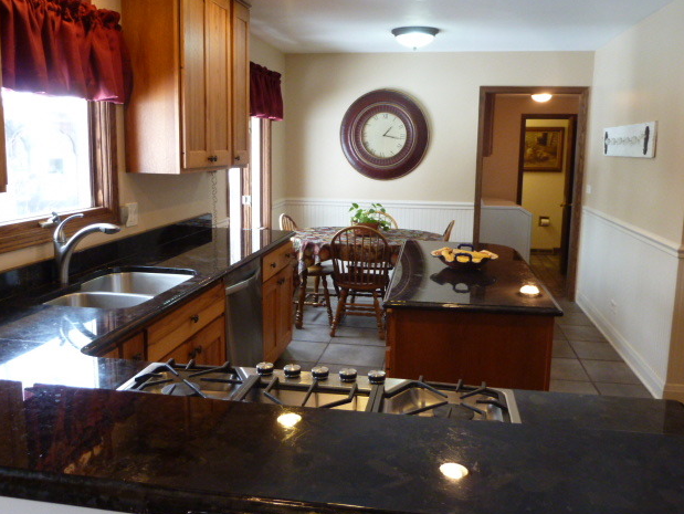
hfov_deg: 58.3
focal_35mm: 31
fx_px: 613
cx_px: 332
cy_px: 253
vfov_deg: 45.5
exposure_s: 1/30
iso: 400
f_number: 3.4
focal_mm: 5
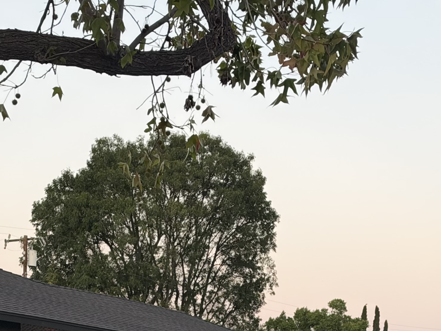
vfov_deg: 14.3
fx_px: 1185
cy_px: 563
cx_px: 217
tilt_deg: -5.7
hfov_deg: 21.1
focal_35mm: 93
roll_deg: -1.9
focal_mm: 6.93
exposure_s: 1/121
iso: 125
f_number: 1.8
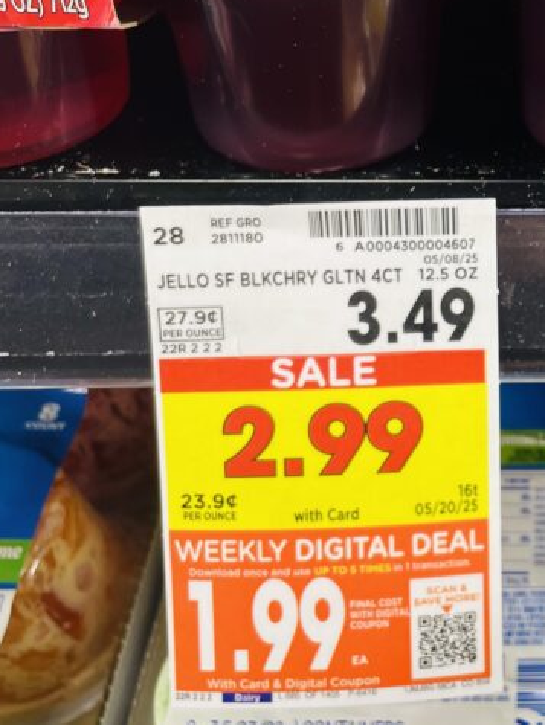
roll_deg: -0.6
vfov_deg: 33.7
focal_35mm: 56
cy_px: 185
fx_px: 1174
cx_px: 537
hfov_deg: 25.0
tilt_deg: -31.8
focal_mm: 4.2
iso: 50
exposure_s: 1/62
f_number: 1.6
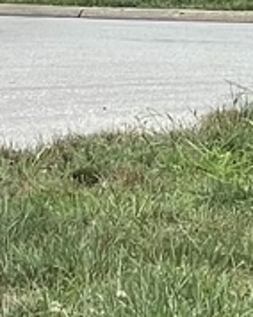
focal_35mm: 411
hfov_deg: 3.6
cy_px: -233
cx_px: 820
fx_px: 3853
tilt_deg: +0.5
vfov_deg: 4.7
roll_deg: +0.2
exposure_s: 1/296
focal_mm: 6
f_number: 2
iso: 25
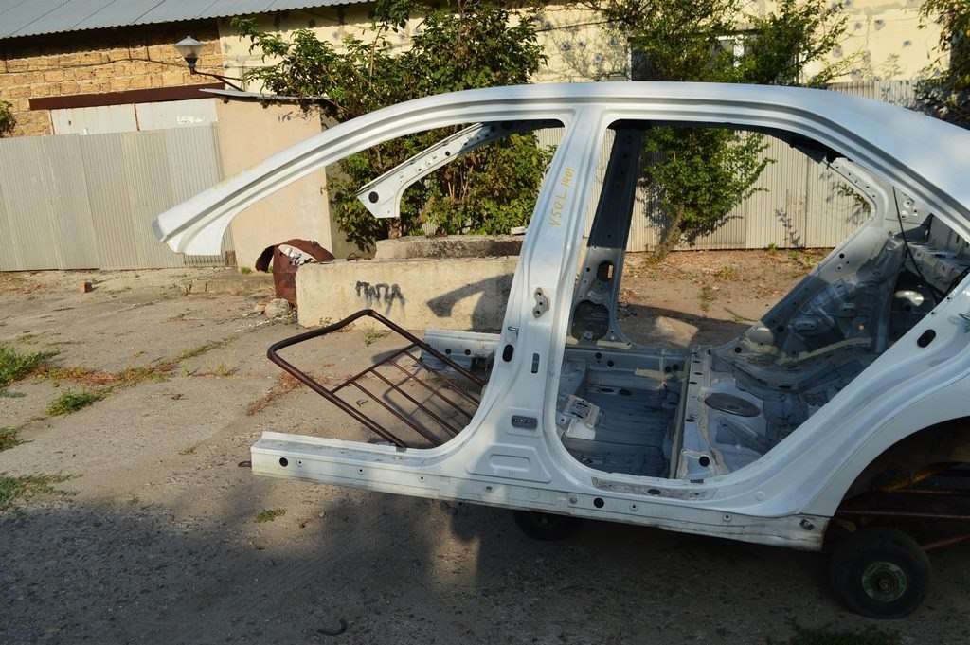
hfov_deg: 62.0
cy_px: 322
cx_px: 485
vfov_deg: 43.5
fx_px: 808
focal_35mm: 30
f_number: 8
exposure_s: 1/250
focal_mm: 20
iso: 100
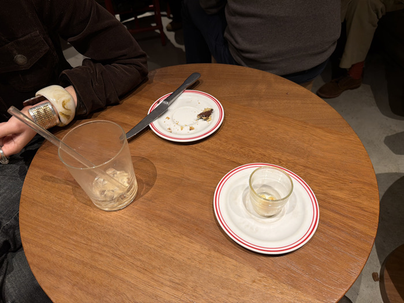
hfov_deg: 71.6
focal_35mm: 24
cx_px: 202
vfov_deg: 56.8
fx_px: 280
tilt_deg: -48.7
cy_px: 152
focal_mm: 6.76
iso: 125
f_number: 1.78
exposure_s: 1/55
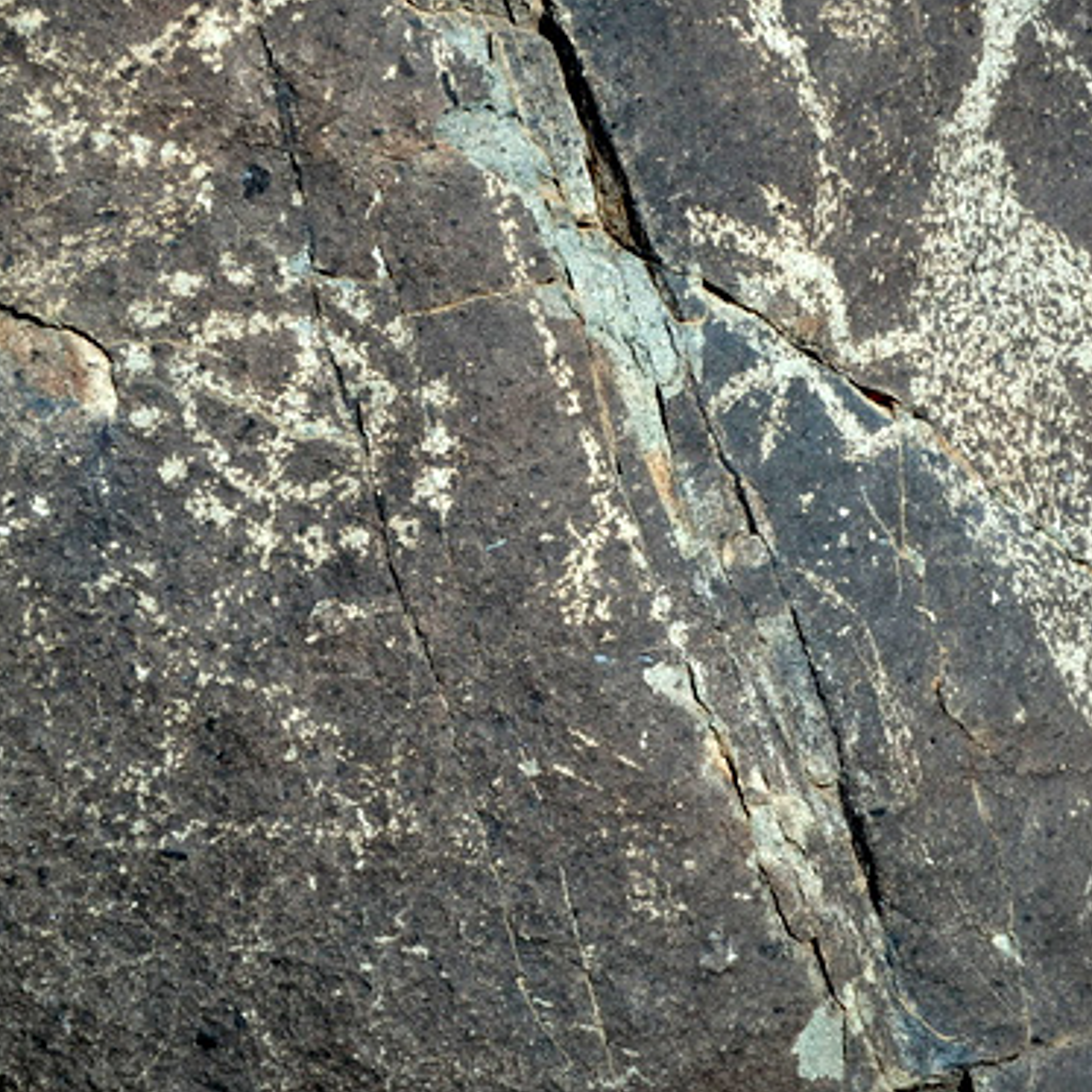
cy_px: 546
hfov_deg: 10.5
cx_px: 586
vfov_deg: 10.5
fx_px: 5925
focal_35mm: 166
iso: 125
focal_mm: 25
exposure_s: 1/500
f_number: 5.9
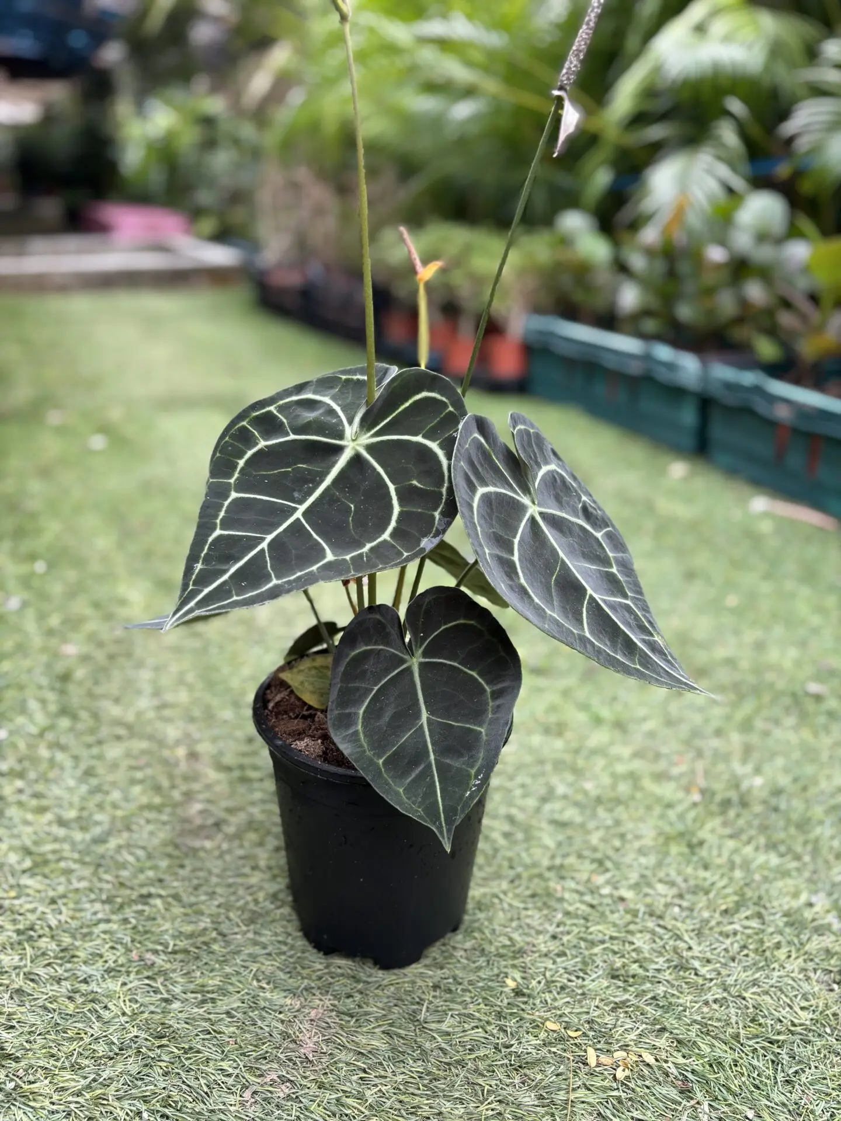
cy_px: 560
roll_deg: -1.2
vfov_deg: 67.3
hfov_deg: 53.1
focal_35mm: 26
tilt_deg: -24.6
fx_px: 842
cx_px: 420
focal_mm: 5.96
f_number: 1.6
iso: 32
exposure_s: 1/135
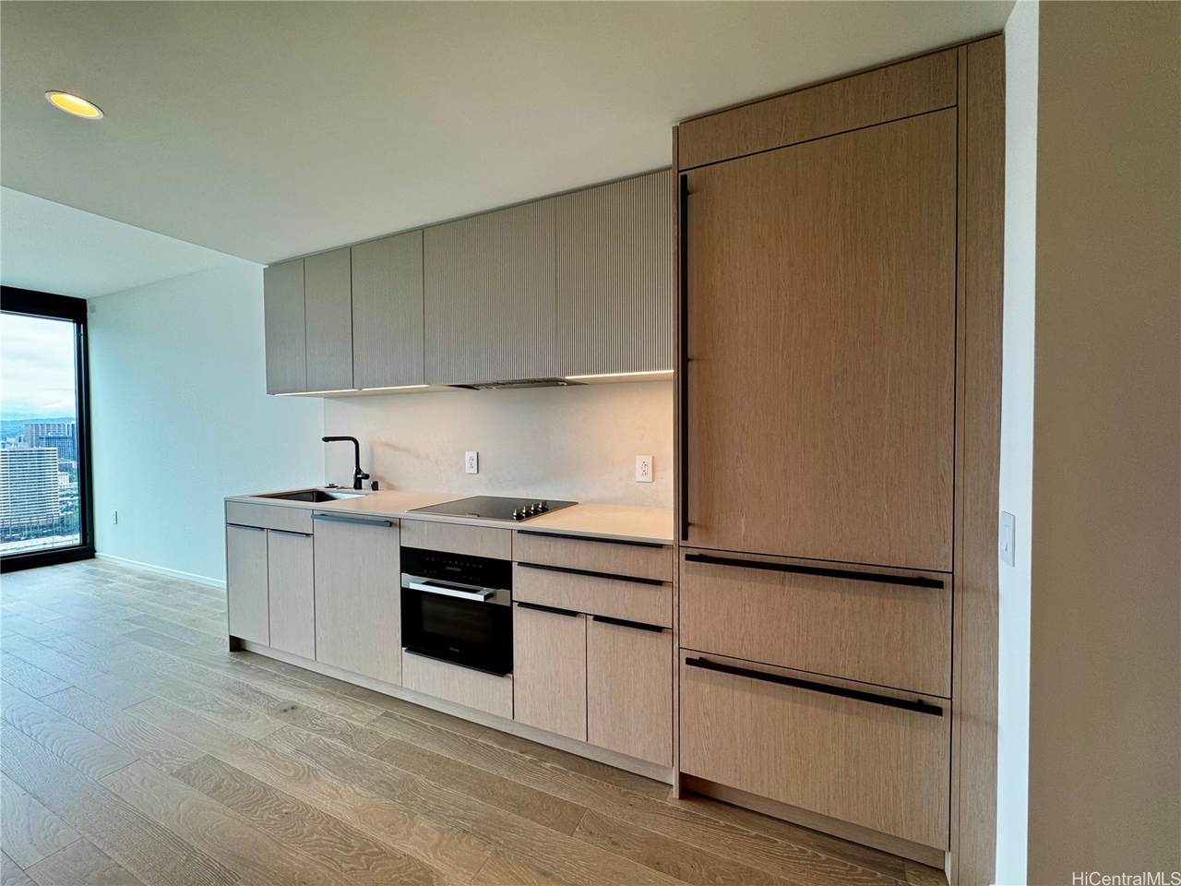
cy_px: 443
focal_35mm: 14
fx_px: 478
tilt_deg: -2.3
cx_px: 590
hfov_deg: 102.1
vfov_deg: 85.7
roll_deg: +0.9
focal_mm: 2.22
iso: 80
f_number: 2.2
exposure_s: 1/120
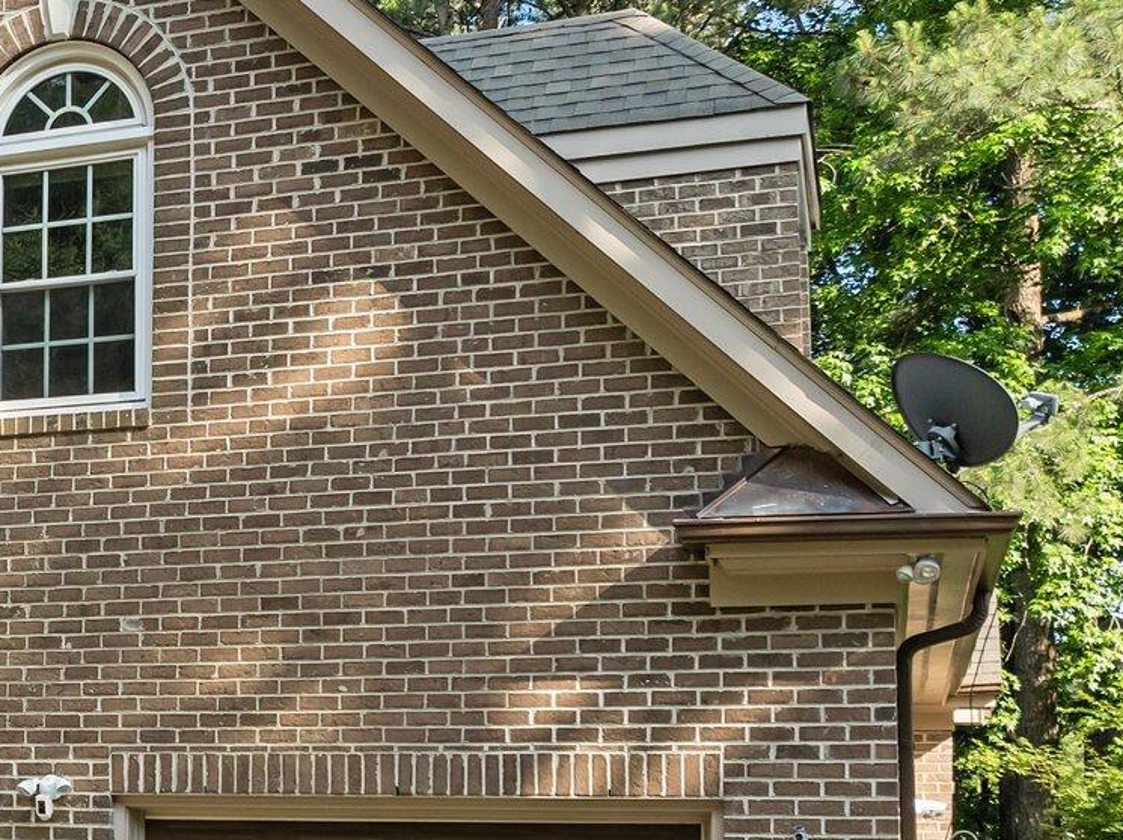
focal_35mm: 66
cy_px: 707
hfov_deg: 26.3
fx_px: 2139
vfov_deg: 21.8
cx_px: -213
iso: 120
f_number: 2.8
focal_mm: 12.29
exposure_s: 1/640
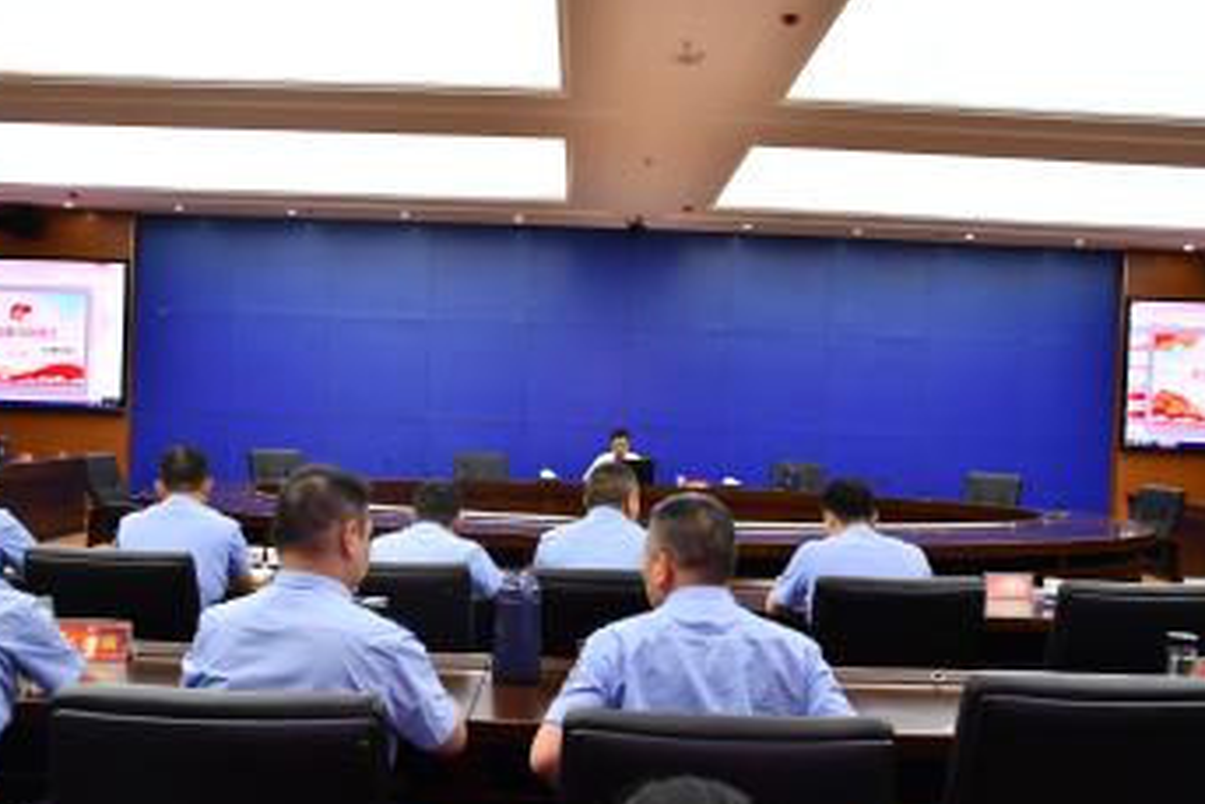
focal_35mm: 35
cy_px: 427
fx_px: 1172
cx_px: 594
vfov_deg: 37.9
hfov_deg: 54.4
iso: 1400
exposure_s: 1/320
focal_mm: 20
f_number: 3.5
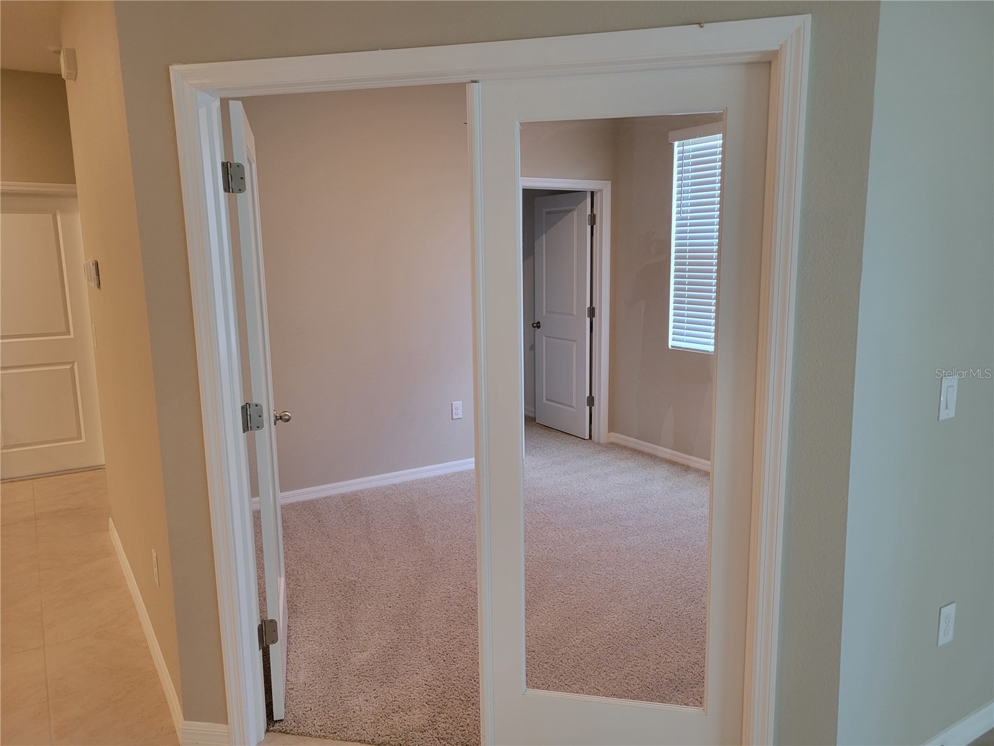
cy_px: 373
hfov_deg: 67.3
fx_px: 747
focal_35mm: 26
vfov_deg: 53.1
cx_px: 497
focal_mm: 5.4
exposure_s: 1/40
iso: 160
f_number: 1.8
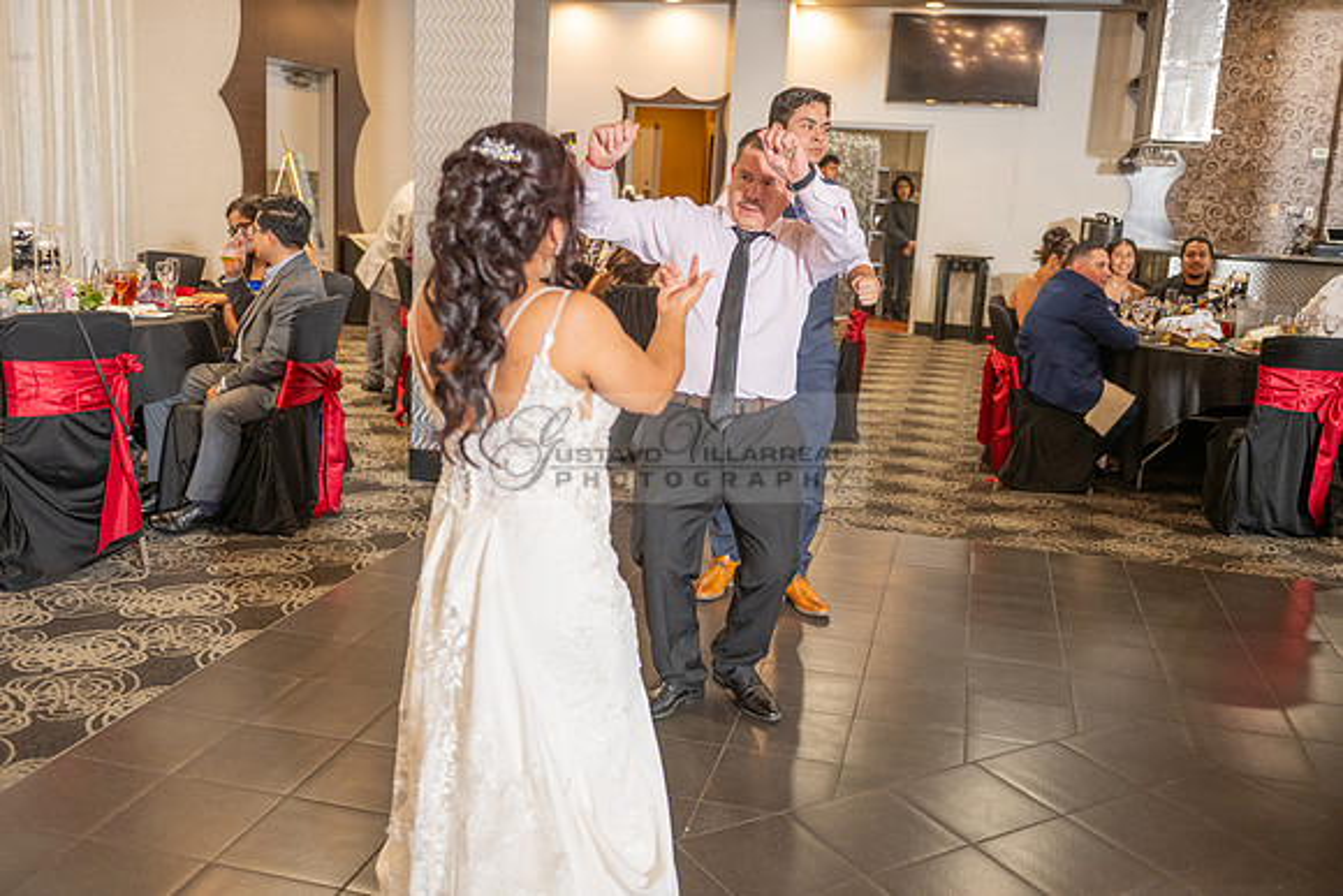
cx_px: 672
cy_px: 448
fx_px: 1269
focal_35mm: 34
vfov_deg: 38.9
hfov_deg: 55.8
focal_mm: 34
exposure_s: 1/125
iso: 800
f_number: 2.8
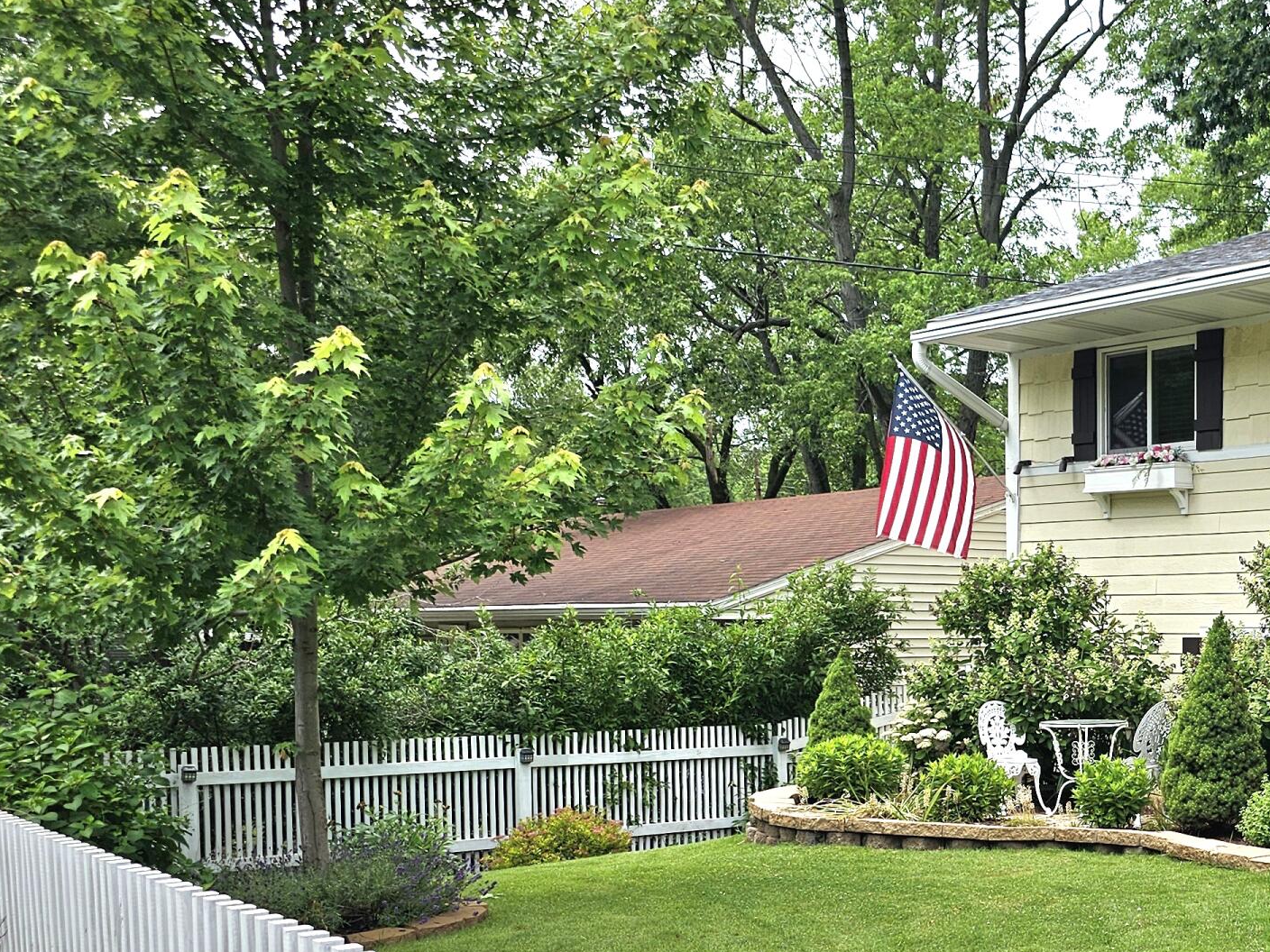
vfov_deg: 29.2
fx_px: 1798
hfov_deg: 35.3
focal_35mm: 49
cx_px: 1264
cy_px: 709
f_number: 1.7
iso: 10
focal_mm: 6.3
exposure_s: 1/526
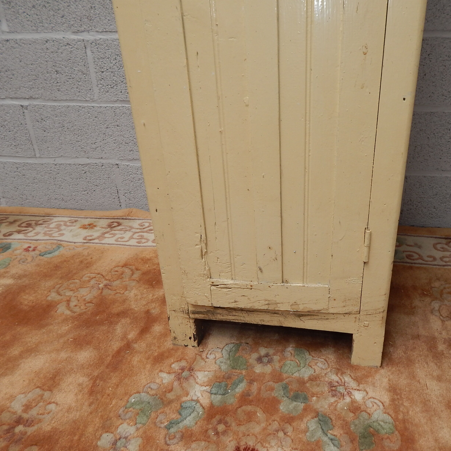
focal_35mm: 26
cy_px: 226
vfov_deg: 60.9
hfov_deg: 60.4
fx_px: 383
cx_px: 271
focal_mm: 4
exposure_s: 1/40
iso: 125
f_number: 3
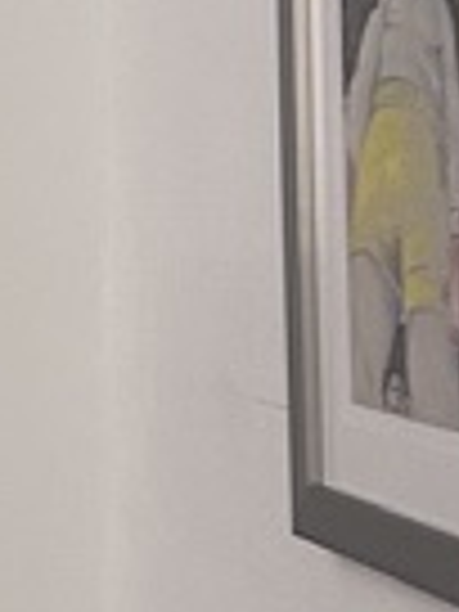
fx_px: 3200
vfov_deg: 10.8
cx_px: -634
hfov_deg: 7.7
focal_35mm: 181
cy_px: -104
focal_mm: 6.86
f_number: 1.78
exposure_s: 1/50
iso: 400
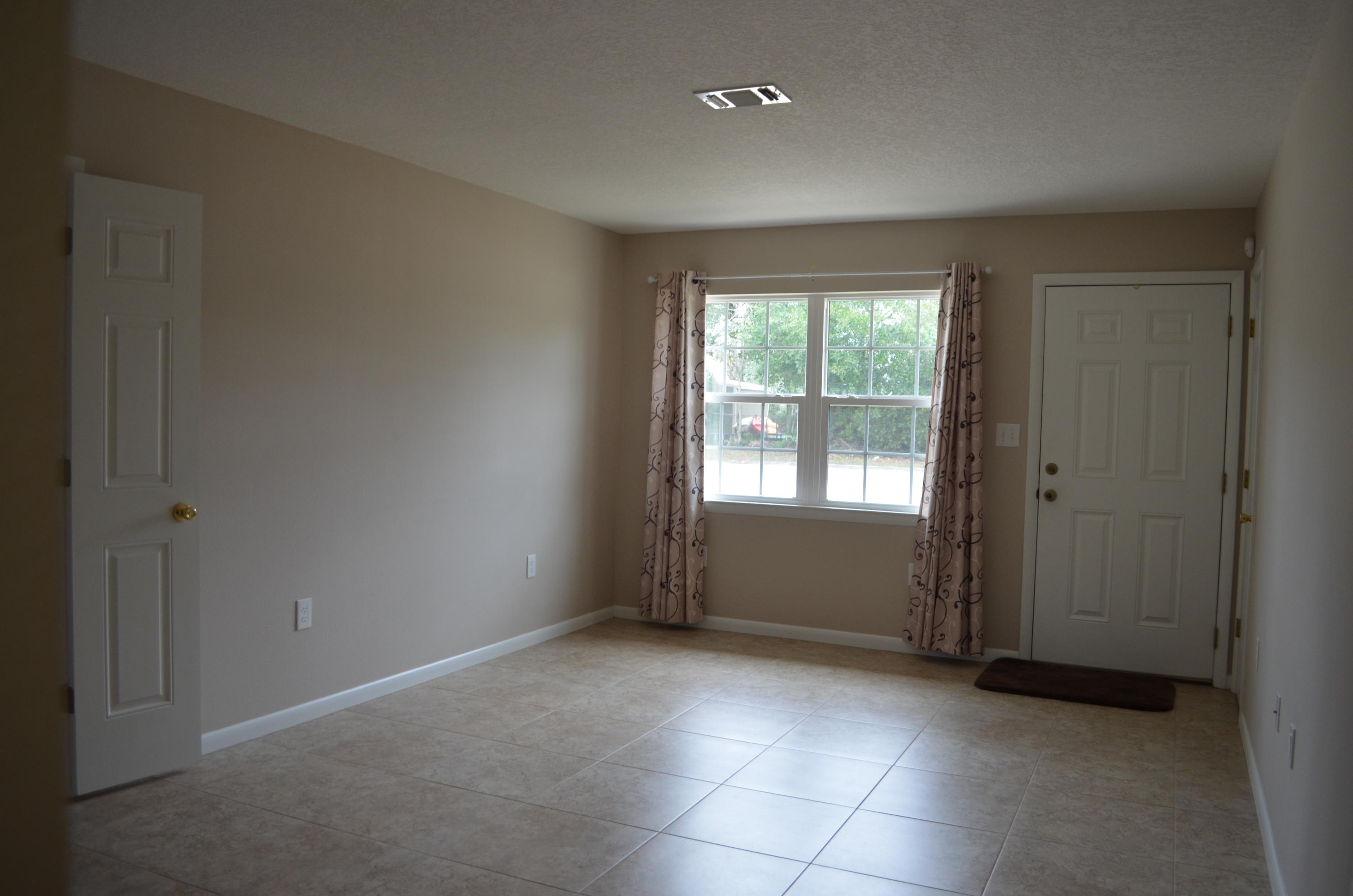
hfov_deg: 67.5
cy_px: 448
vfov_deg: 47.7
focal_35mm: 27
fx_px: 1013
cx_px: 676
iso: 400
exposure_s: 1/80
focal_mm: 18
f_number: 4.5
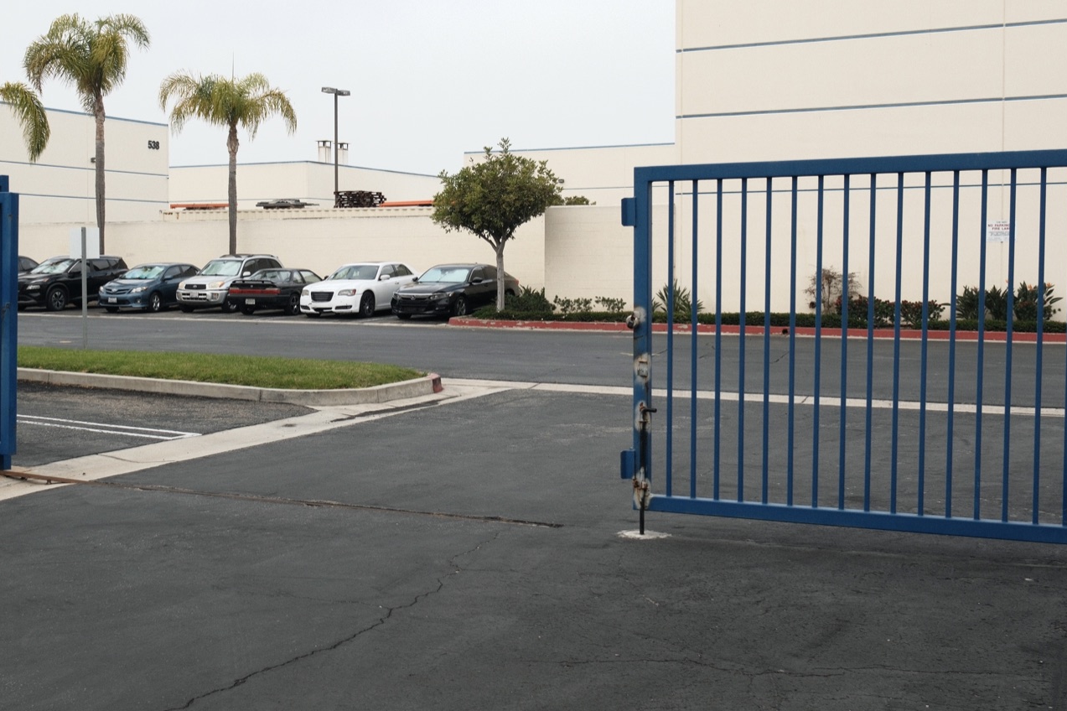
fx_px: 1304
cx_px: 355
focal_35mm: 44
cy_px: 304
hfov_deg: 43.9
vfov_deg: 30.5
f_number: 5.6
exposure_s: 1/320
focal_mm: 18.4
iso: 125
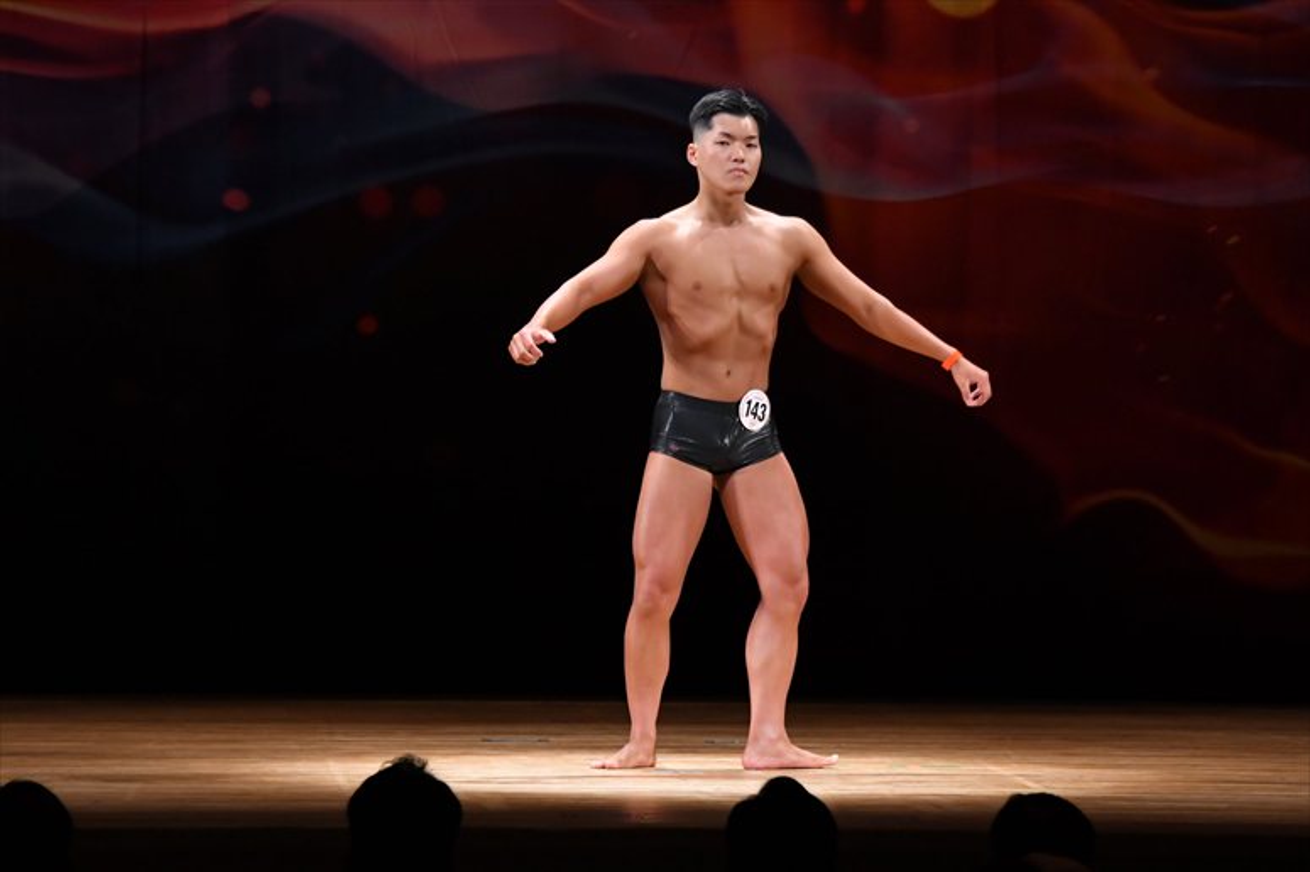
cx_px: 655
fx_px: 8184
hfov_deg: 9.2
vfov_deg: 6.1
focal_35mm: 225
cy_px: 436
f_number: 5.6
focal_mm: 150
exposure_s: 1/400
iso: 3200
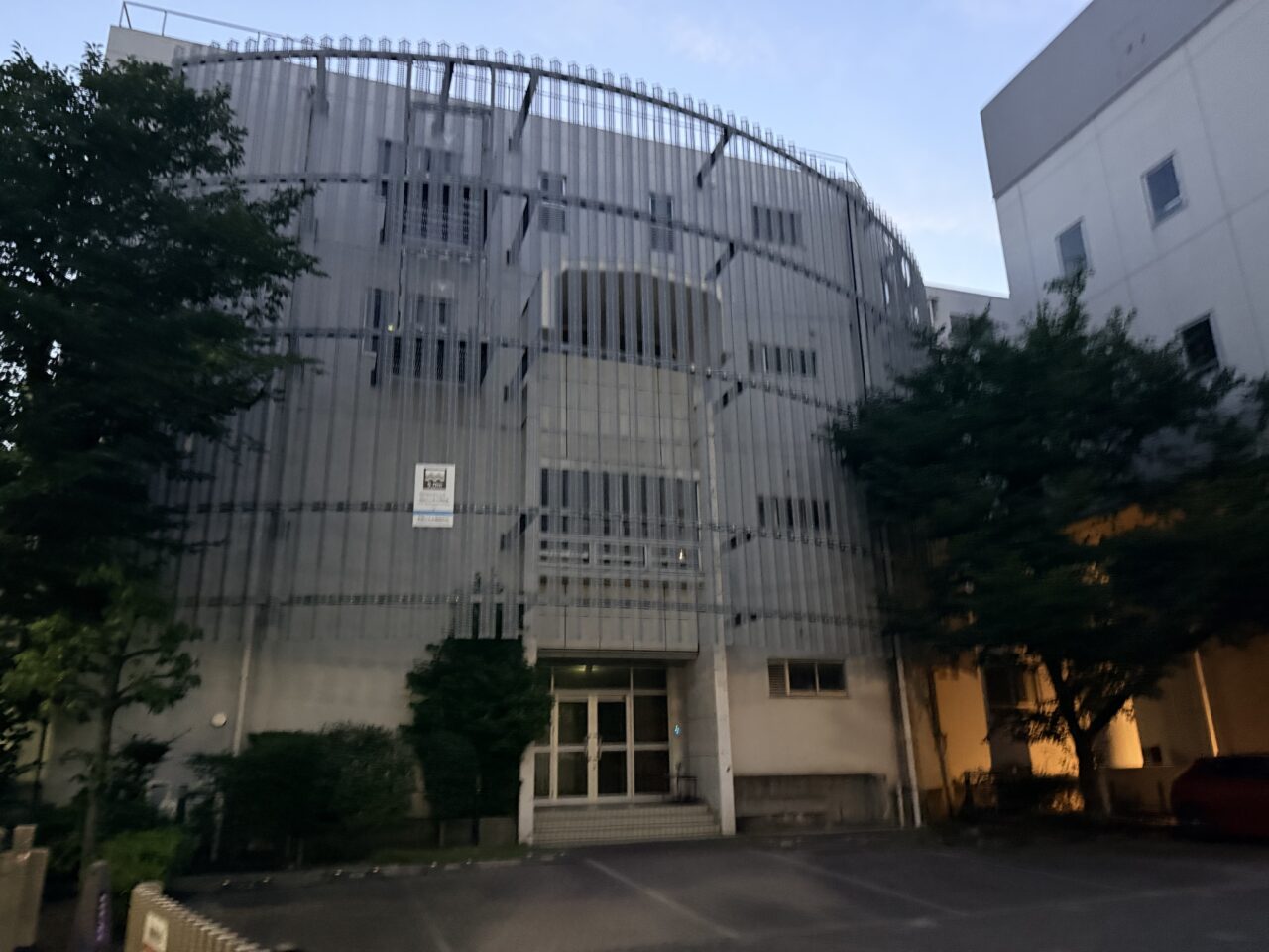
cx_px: 634
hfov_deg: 71.6
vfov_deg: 56.8
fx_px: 880
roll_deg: -0.2
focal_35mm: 24
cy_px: 476
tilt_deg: +20.6
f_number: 1.78
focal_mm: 6.76
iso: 1000
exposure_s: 1/25
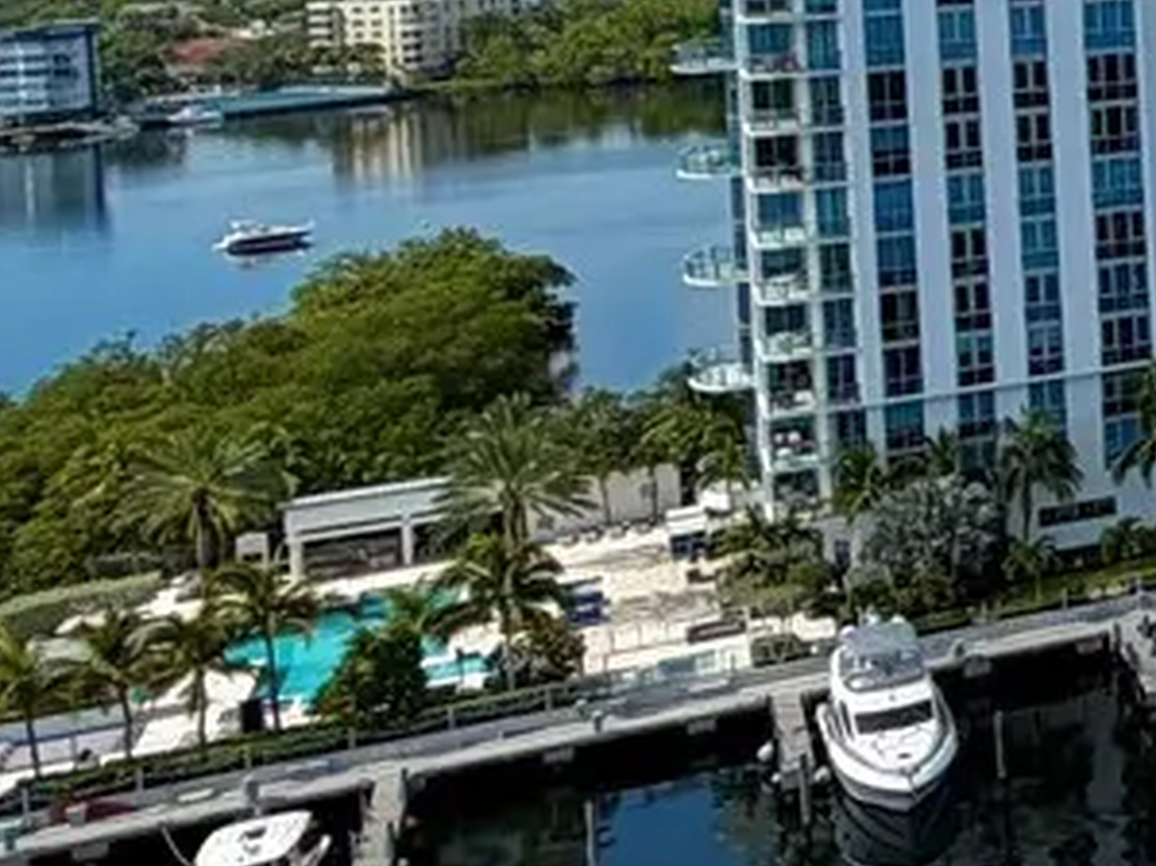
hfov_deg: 17.0
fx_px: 2504
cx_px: 2451
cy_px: -116
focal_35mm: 75
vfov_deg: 18.8
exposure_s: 1/985
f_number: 2.2
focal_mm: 2.22
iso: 20
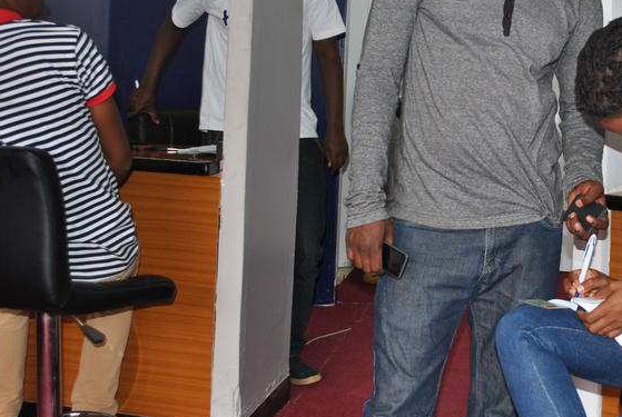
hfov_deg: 32.8
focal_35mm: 59
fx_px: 1021
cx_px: 509
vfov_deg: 23.1
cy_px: 166
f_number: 4
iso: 200
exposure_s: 1/60
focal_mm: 22
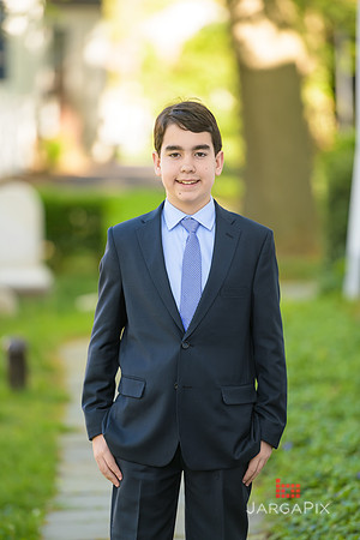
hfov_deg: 6.9
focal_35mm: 200
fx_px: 3000
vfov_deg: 10.3
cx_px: 180
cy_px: 270
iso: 400
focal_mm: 200
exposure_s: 1/500
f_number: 3.2
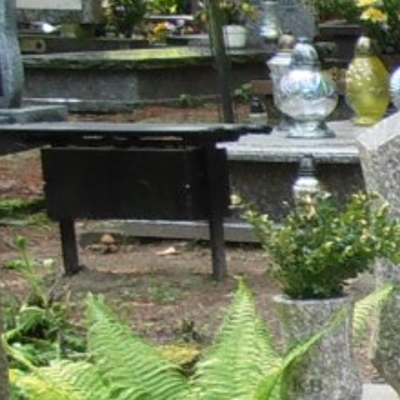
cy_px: 407
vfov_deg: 12.4
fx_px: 1817
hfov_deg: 10.2
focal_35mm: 139
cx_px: 1080
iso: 80
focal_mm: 4.2
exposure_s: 1/80
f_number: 3
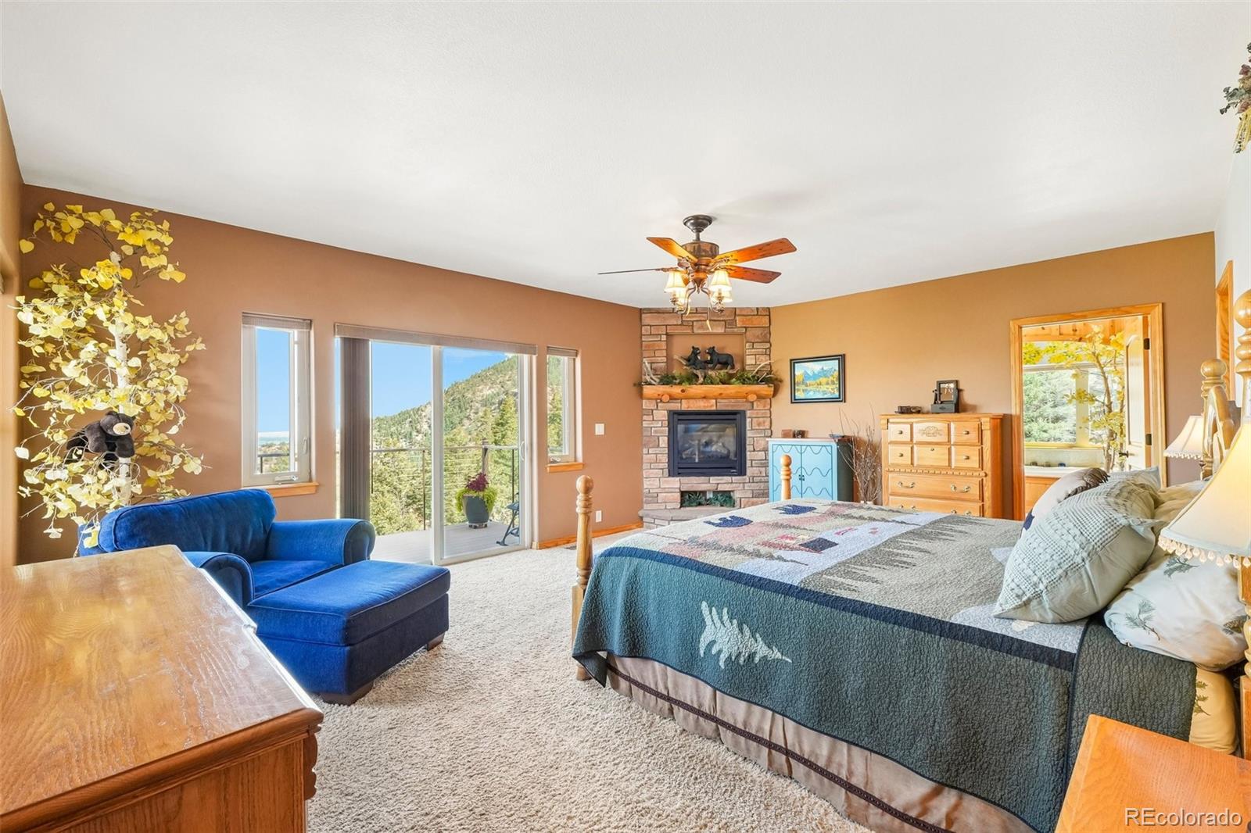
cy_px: 416
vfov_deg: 75.1
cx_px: 626
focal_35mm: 16
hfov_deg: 98.2
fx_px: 542
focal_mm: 10.4
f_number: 8
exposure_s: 1/13
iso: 800
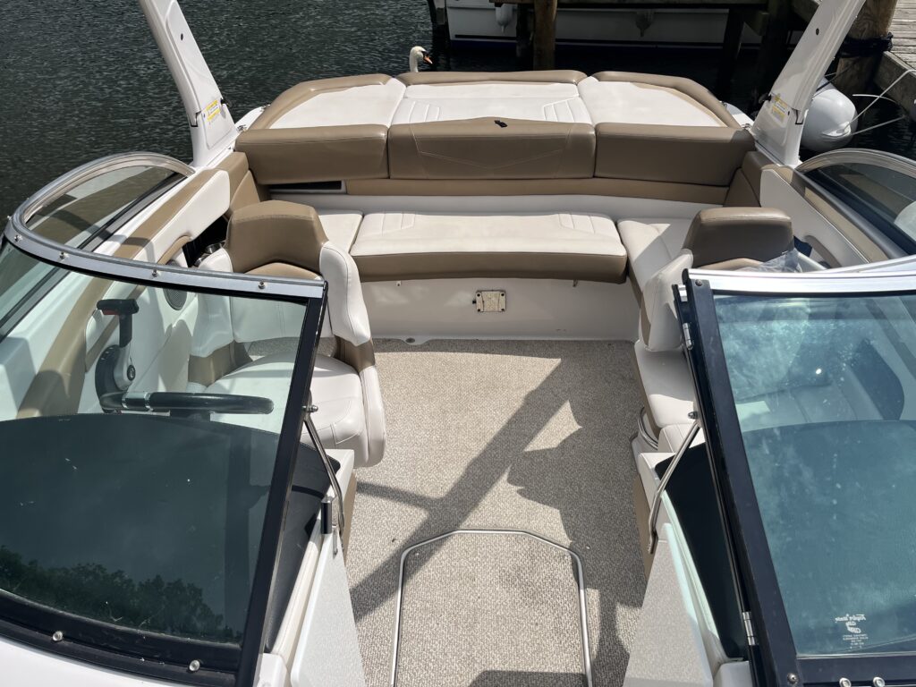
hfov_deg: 67.3
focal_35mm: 26
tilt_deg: -34.7
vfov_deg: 53.1
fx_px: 688
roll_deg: +0.8
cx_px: 458
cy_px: 344
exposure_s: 1/7874
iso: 50
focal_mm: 5.1
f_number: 1.6
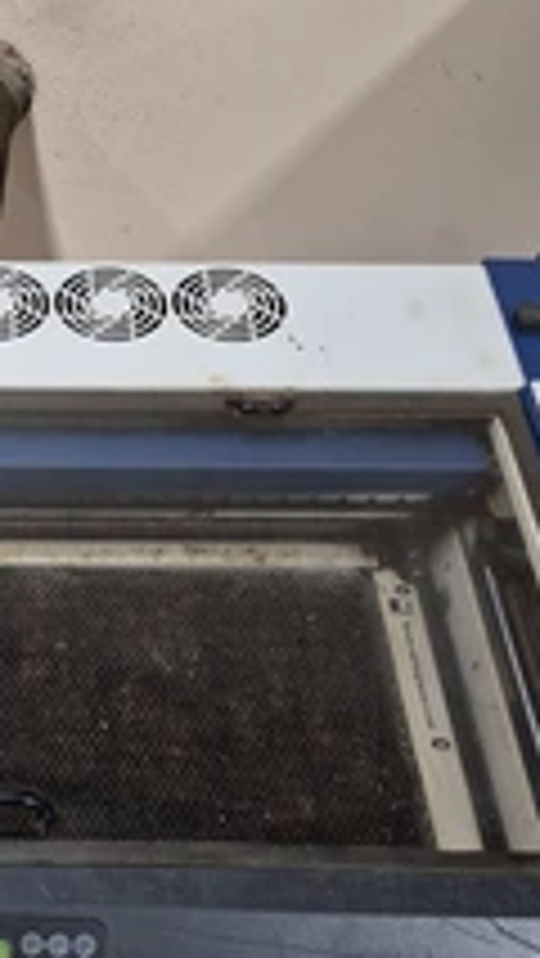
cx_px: -63
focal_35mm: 47
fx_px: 1195
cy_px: 760
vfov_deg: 41.9
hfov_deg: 23.8
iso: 160
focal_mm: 5.4
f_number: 1.8
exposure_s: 1/52
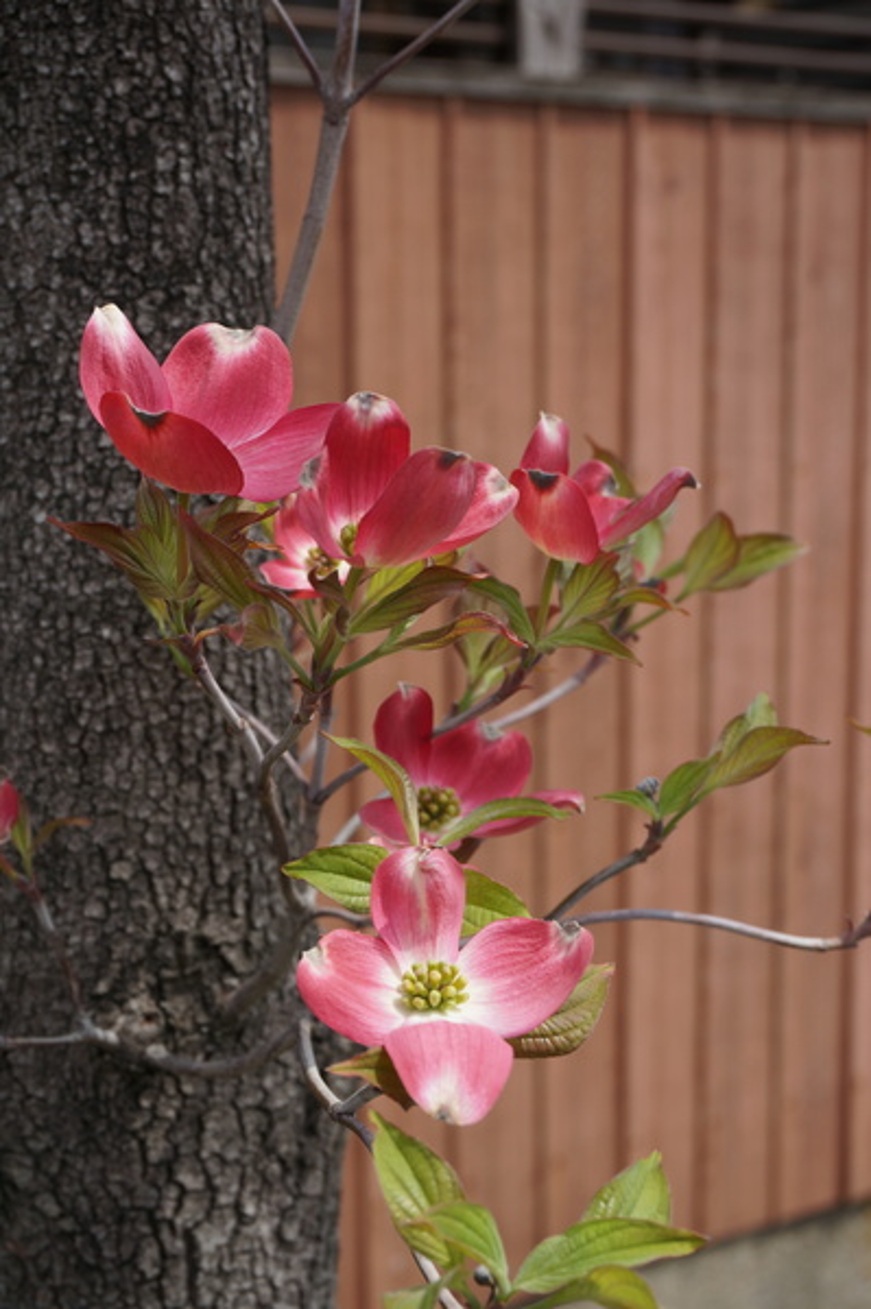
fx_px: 1963
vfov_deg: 36.9
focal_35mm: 54
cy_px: 654
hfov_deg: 25.0
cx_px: 436
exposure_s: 1/160
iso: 100
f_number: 9
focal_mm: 36
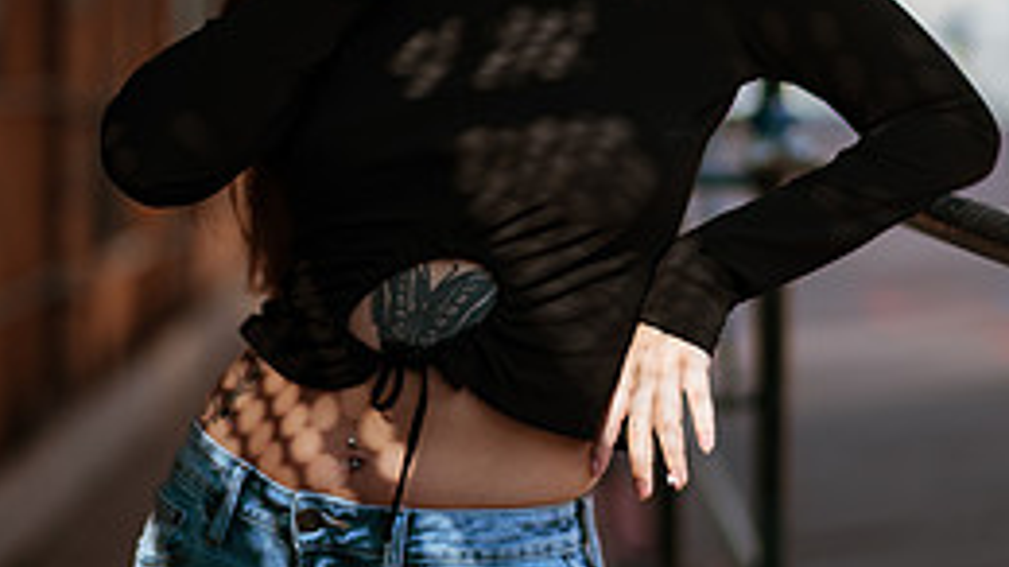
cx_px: 539
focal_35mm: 105
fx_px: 2808
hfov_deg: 20.4
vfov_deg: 11.4
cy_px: 16
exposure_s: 1/1250
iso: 50
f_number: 1.4
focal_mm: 58
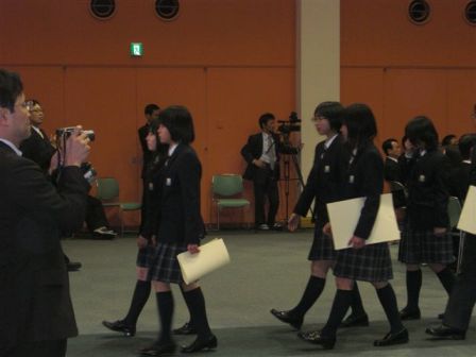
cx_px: 238
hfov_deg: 24.7
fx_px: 1086
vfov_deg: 18.7
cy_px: 178
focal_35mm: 79
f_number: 4.6
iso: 200
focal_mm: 13.9
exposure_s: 1/60
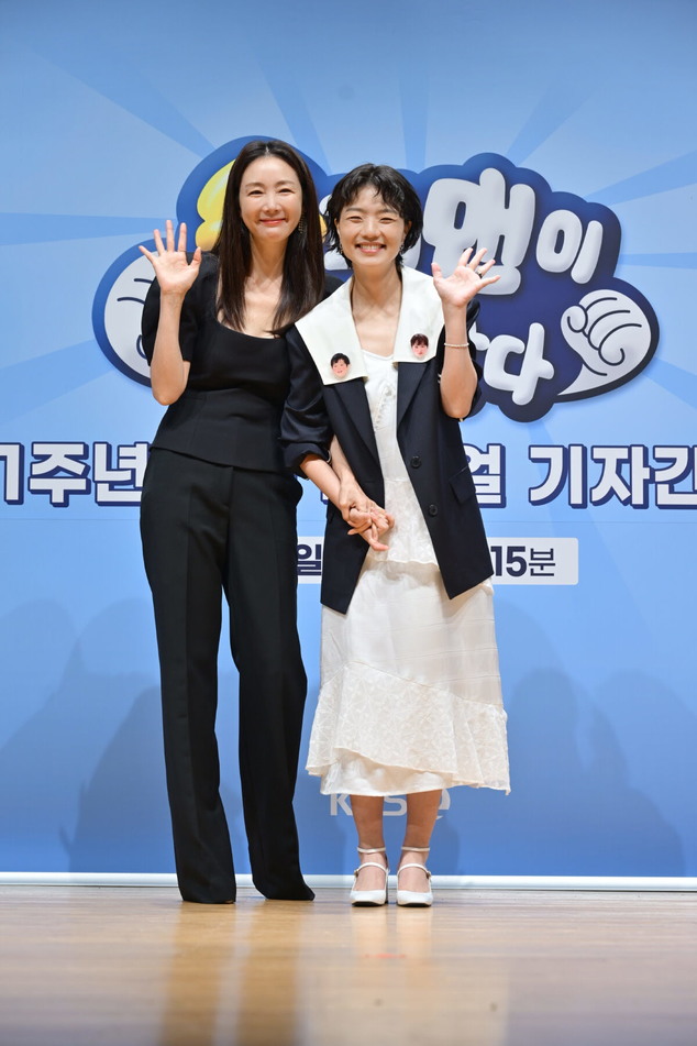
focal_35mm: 102
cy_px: 523
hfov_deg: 13.4
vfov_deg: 20.0
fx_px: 2962
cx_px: 348
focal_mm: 102
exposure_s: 1/200
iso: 640
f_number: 5
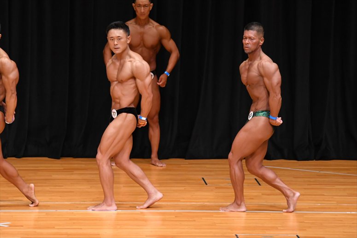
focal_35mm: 285
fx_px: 2825
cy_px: 119
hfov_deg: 7.2
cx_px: 178
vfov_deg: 4.8
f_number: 5.6
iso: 4000
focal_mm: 190
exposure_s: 1/400
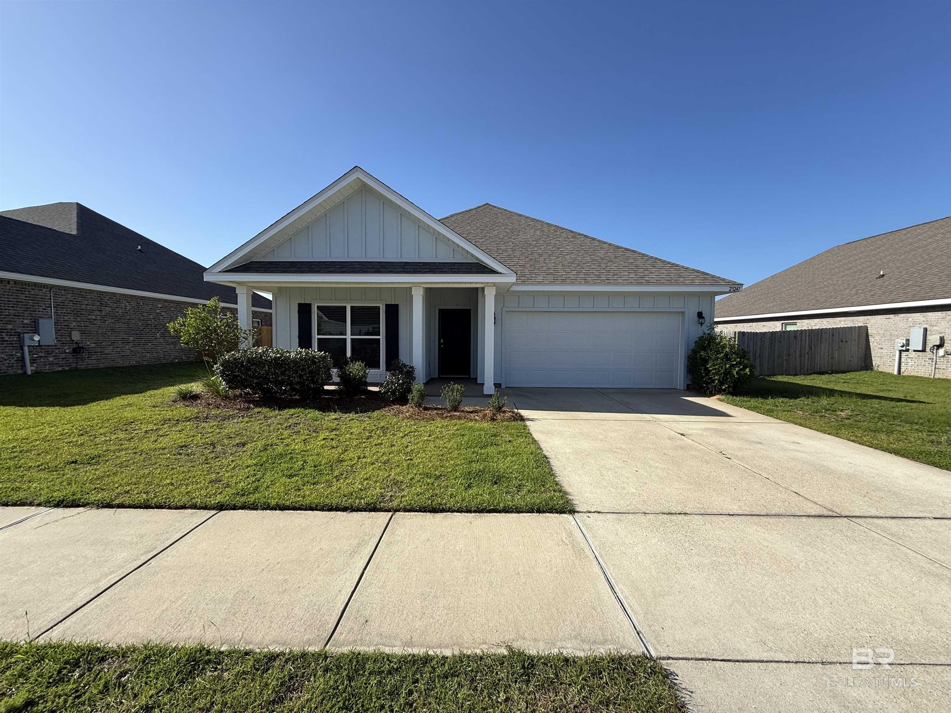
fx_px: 385
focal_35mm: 14
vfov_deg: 85.7
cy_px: 356
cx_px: 476
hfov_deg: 102.1
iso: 50
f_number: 2.2
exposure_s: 1/1431
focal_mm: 2.22
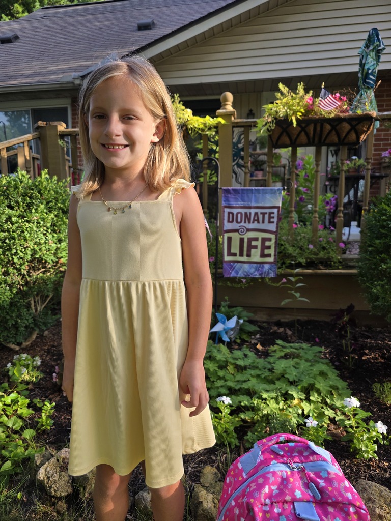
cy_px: 260
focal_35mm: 23
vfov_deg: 73.9
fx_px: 346
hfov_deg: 58.9
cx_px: 196
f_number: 1.7
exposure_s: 1/359
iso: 32
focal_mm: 6.3
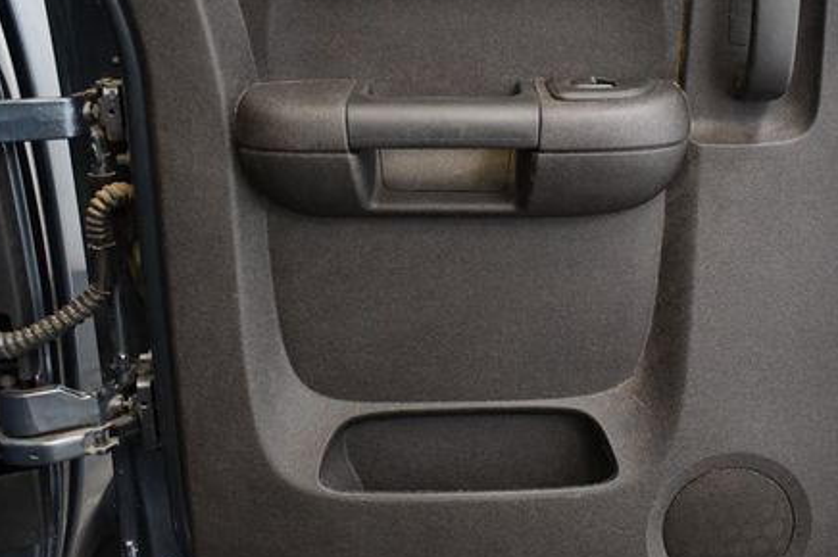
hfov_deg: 44.2
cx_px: 515
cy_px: 255
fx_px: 1023
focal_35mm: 44
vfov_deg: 30.5
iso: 3200
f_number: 3.8
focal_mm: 20
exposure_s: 1/100
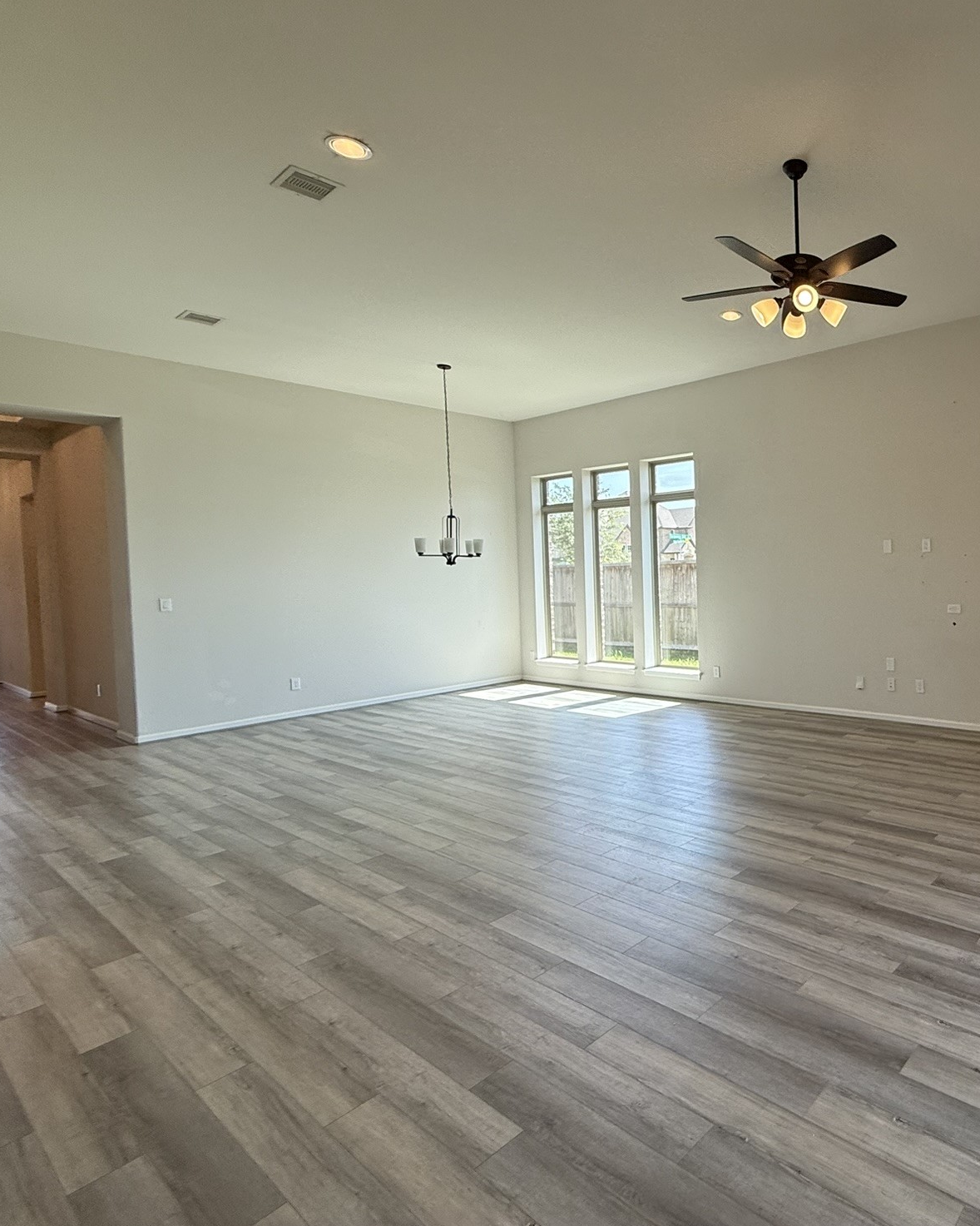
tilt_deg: -1.0
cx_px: 821
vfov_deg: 83.3
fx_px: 689
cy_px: 592
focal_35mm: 19
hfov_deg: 63.0
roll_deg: +0.5
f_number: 2.2
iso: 64
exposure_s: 1/217
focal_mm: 2.22
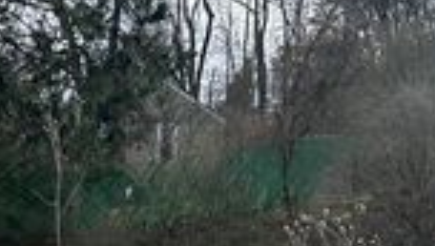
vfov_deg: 13.9
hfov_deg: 23.7
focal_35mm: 86
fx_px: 993
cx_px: 3
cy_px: 262
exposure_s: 1/1183
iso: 80
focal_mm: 6.86
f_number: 1.78
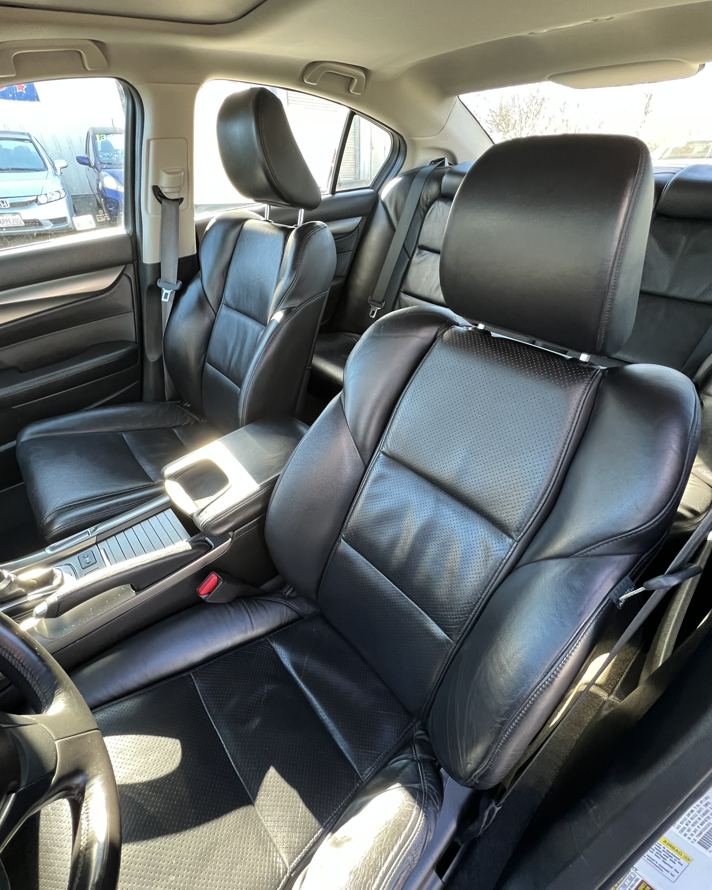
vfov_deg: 100.7
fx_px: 369
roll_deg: +4.1
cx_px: 345
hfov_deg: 88.0
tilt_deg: -35.9
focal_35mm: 14
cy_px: 451
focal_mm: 1.57
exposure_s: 1/94
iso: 250
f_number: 1.8
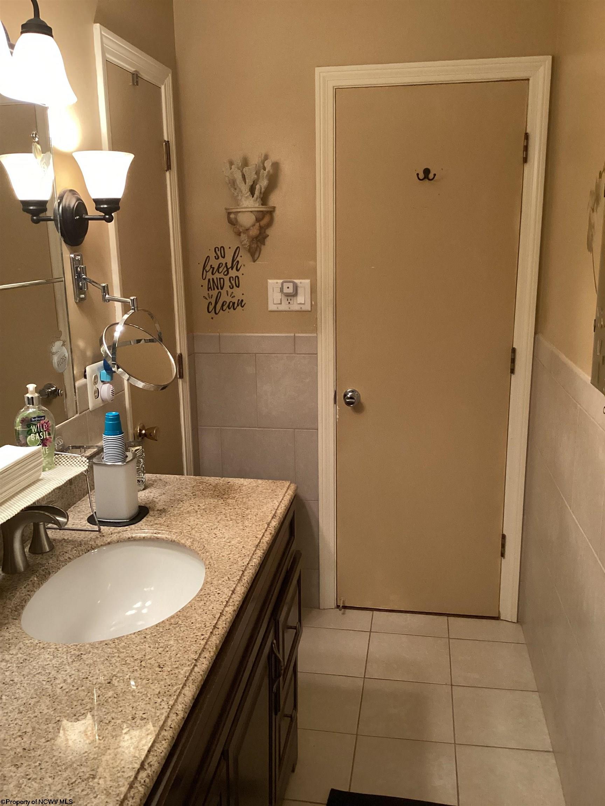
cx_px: 302
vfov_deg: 58.4
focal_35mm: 31
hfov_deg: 45.4
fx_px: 722
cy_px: 403
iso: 320
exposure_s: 1/60
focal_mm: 3.3
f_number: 2.4
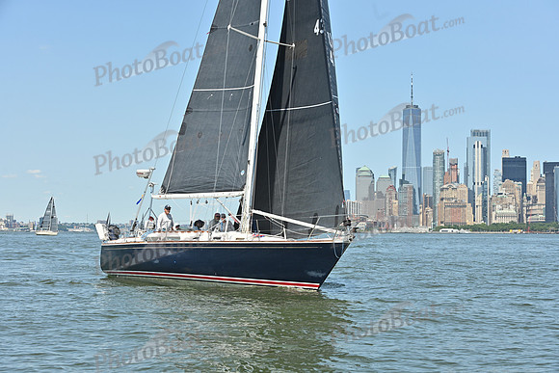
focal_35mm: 70
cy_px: 186
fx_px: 1087
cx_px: 280
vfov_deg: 19.5
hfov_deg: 28.8
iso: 320
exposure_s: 1/1000
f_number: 8
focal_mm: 70
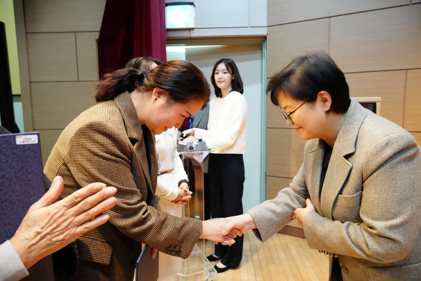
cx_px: 210
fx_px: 281
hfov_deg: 73.7
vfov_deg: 53.1
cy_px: 140
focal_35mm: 24
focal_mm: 24
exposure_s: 1/160
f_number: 4.5
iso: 10000
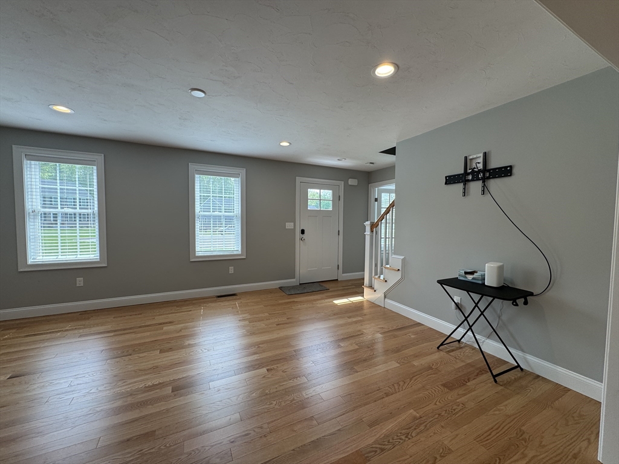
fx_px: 250
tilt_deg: -2.3
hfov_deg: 102.1
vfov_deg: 85.7
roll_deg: +0.1
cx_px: 310
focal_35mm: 14
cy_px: 232
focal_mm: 2.22
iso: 50
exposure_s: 1/126
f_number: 2.2
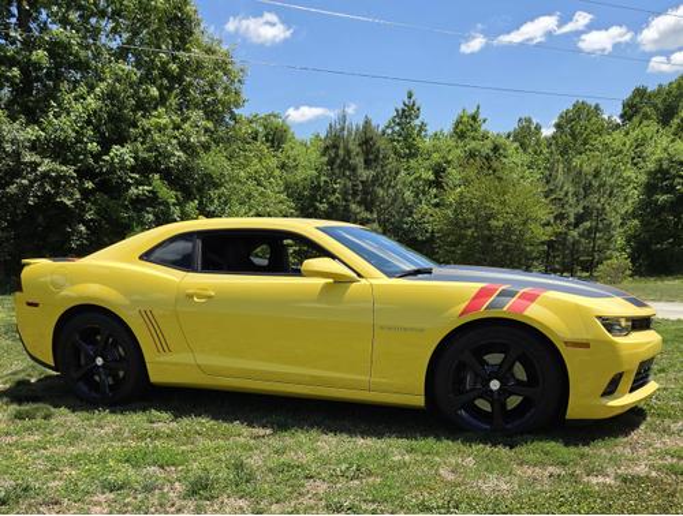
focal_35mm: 23
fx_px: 455
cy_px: 258
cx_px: 342
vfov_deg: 59.1
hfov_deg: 73.8
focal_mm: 5.4
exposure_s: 1/5000
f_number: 1.8
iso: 80
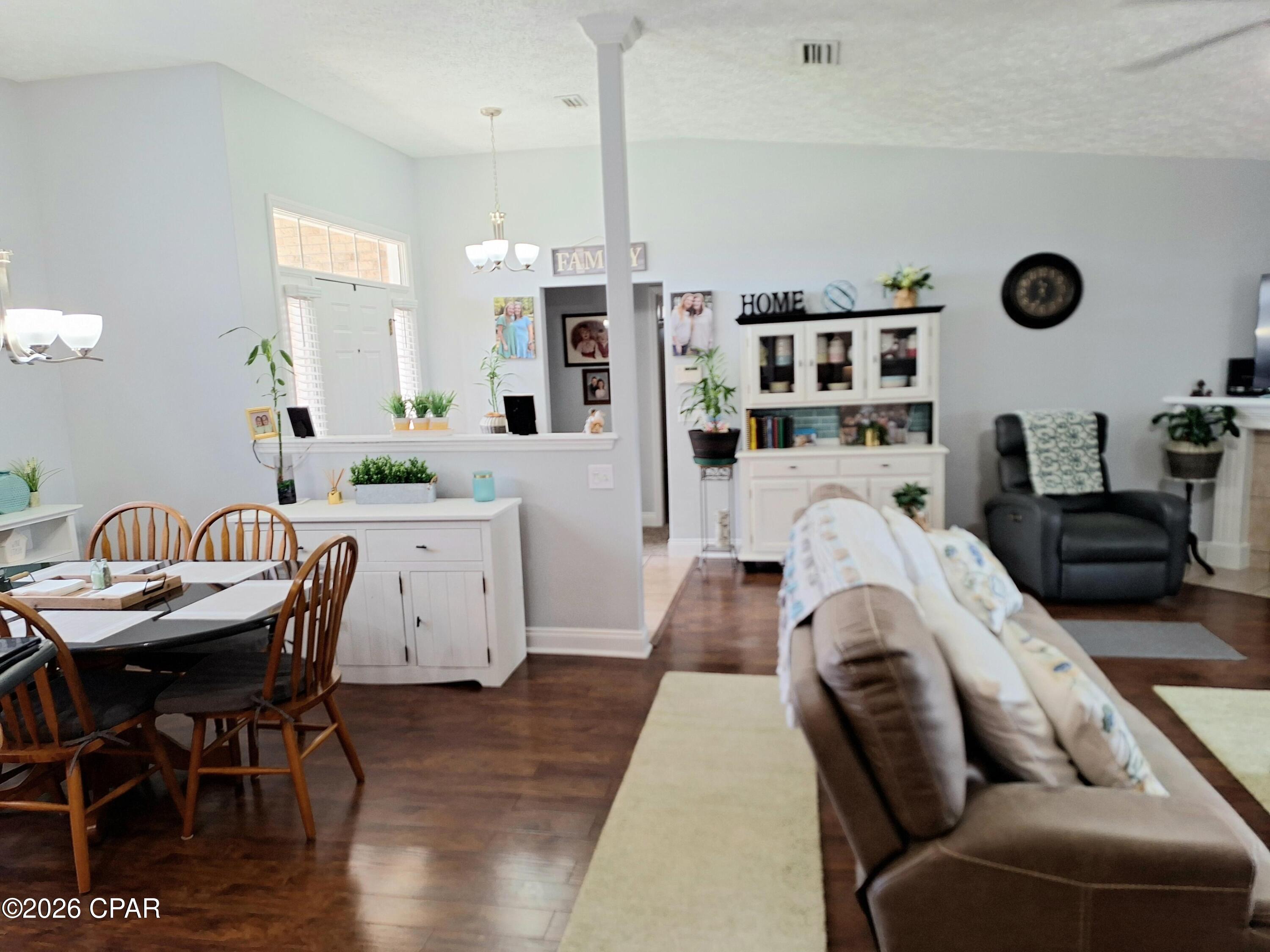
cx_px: 635
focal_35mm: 23
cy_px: 476
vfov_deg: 58.9
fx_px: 844
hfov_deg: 73.9
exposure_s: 1/40
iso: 64
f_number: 1.8
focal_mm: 5.54
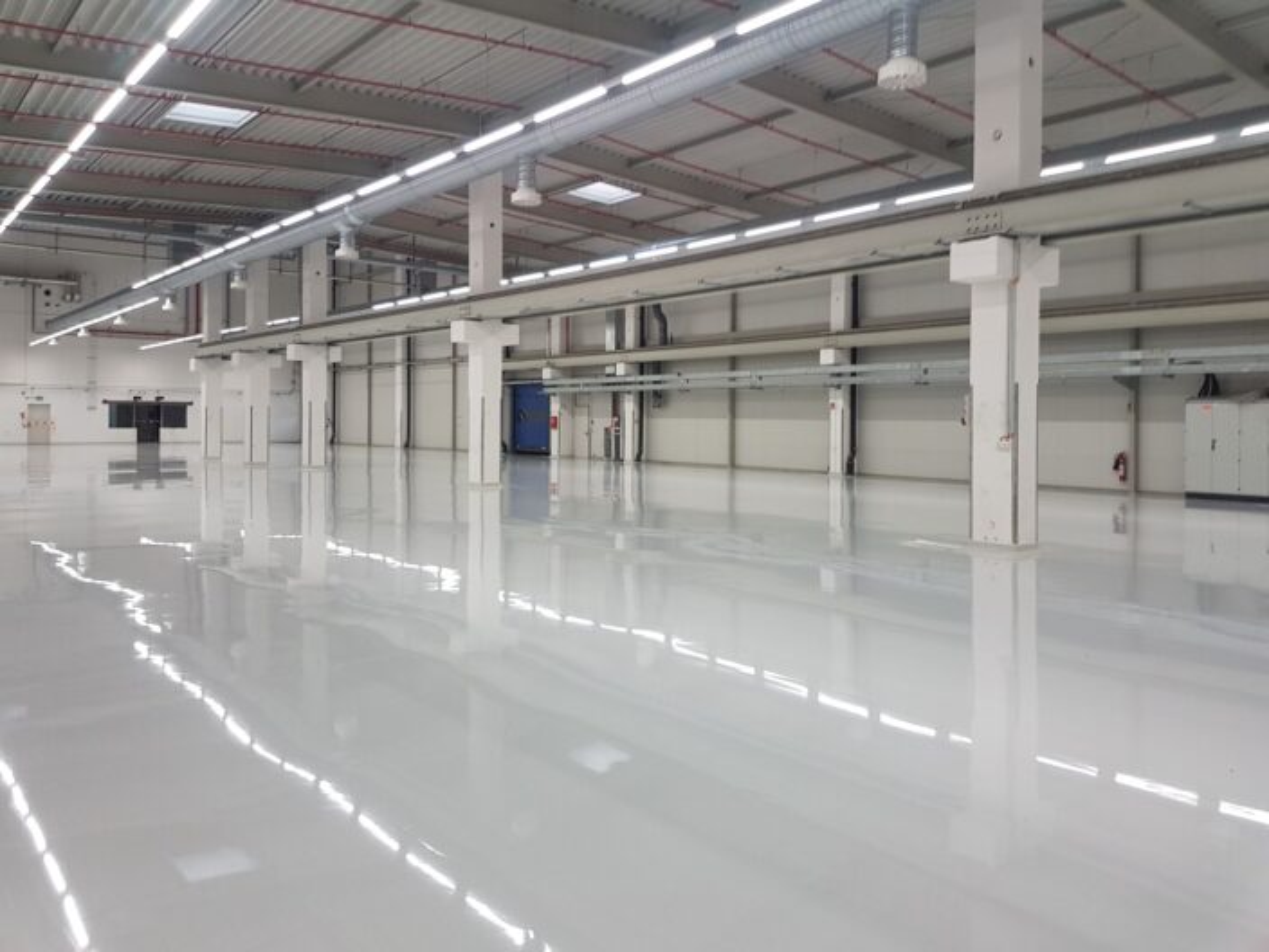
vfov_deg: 53.1
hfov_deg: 67.3
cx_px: 634
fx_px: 953
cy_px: 476
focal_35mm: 26
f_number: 1.7
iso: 40
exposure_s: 1/50
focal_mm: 4.2
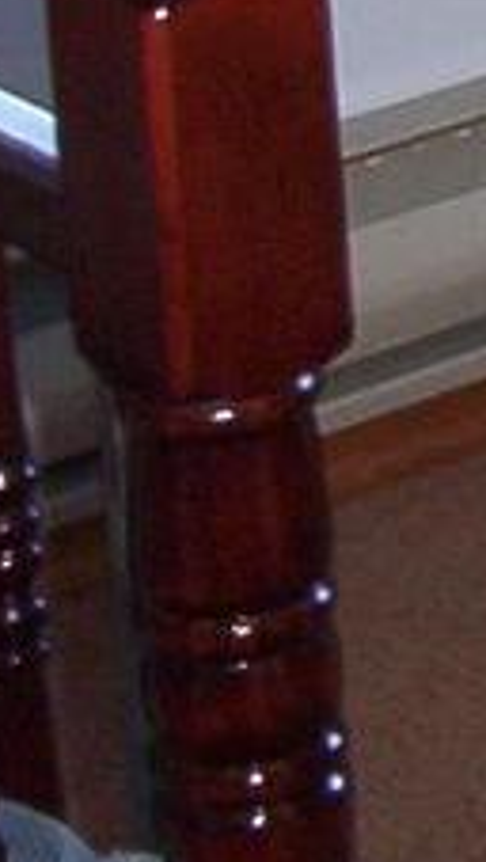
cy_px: -809
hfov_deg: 4.4
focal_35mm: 240
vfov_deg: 8.5
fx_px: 5488
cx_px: 2403
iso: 140
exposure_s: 1/30
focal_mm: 6
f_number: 4.5
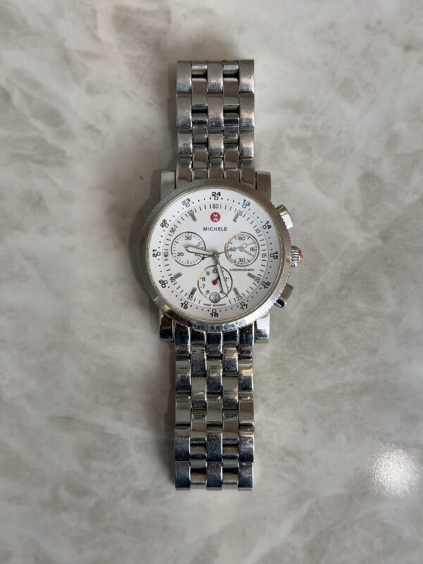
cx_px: 212
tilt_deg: -87.0
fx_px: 782
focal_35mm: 48
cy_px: 282
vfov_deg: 39.7
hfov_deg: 30.3
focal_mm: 6.76
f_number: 1.78
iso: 160
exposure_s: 1/227
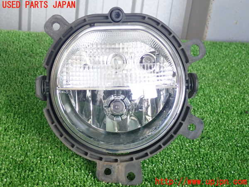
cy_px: 94
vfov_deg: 19.9
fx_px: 532
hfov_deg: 26.3
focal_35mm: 74
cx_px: 124
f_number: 4.2
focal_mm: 13.47
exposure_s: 1/80
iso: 500
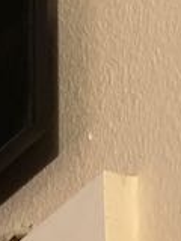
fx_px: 2147
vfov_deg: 6.4
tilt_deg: +22.4
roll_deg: -2.1
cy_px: 322
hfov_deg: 4.8
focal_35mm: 308
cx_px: -51
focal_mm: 9
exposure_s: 1/30
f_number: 2.8
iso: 1000
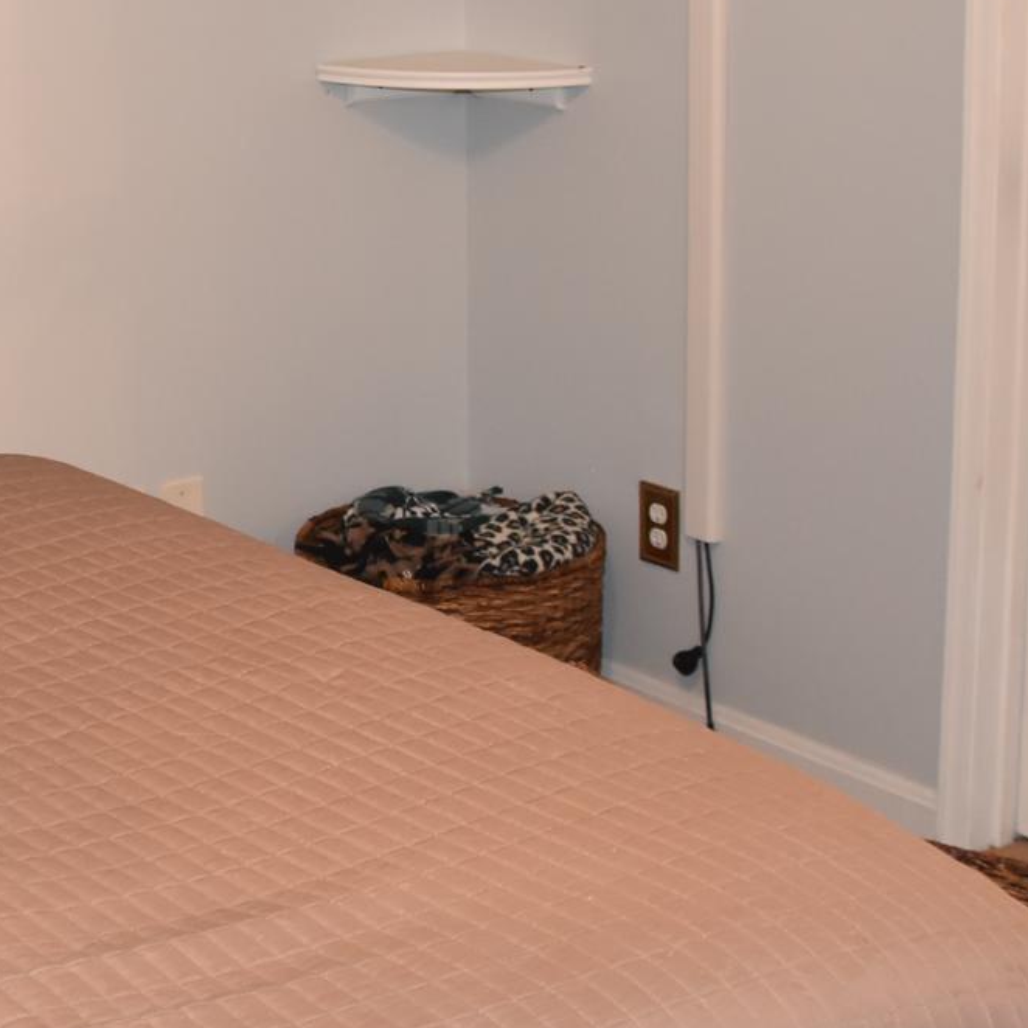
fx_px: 2386
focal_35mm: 71
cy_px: 265
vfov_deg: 24.1
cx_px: -33
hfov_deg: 23.2
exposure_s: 1/60
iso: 1100
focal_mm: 18
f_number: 3.5
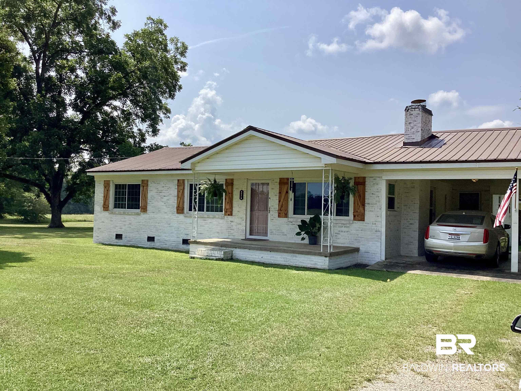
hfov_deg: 58.4
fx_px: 467
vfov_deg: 45.4
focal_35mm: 31
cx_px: 260
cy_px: 196
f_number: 2.4
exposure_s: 1/1773
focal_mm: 3.3
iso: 25
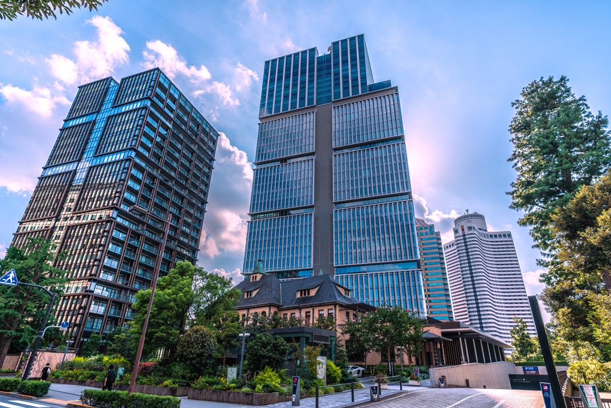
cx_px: 315
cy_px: 214
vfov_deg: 64.5
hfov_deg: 86.9
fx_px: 322
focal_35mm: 19
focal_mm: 17
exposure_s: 1/1250
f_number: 5.6
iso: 160
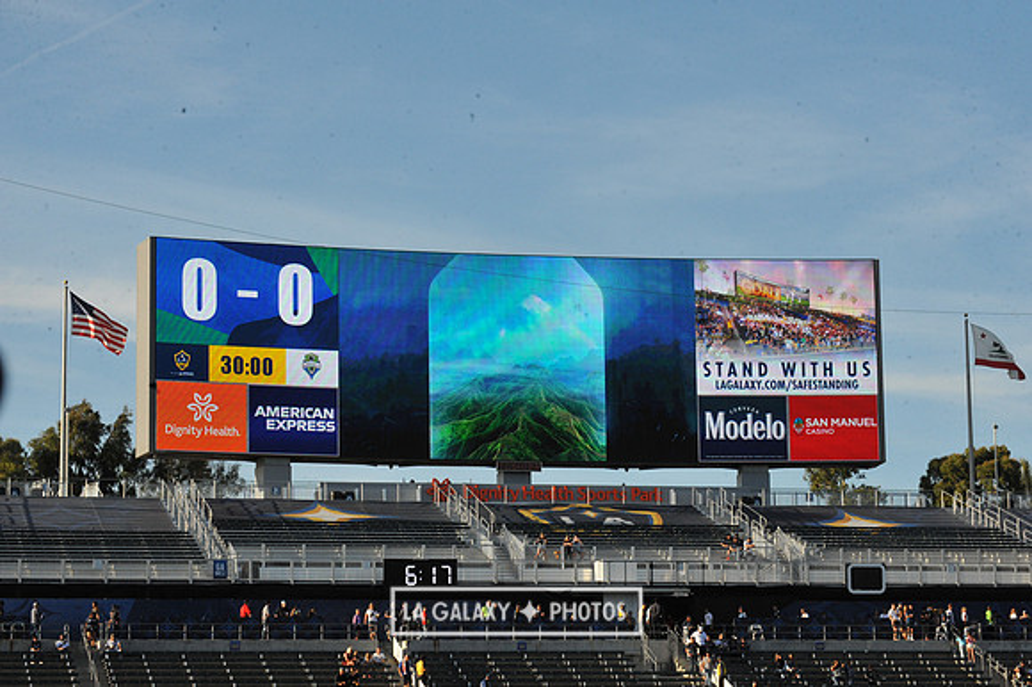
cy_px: 344
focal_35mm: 105
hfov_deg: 19.5
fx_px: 3008
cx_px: 516
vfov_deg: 13.0
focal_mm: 105
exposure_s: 1/1000
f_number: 16
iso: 1600
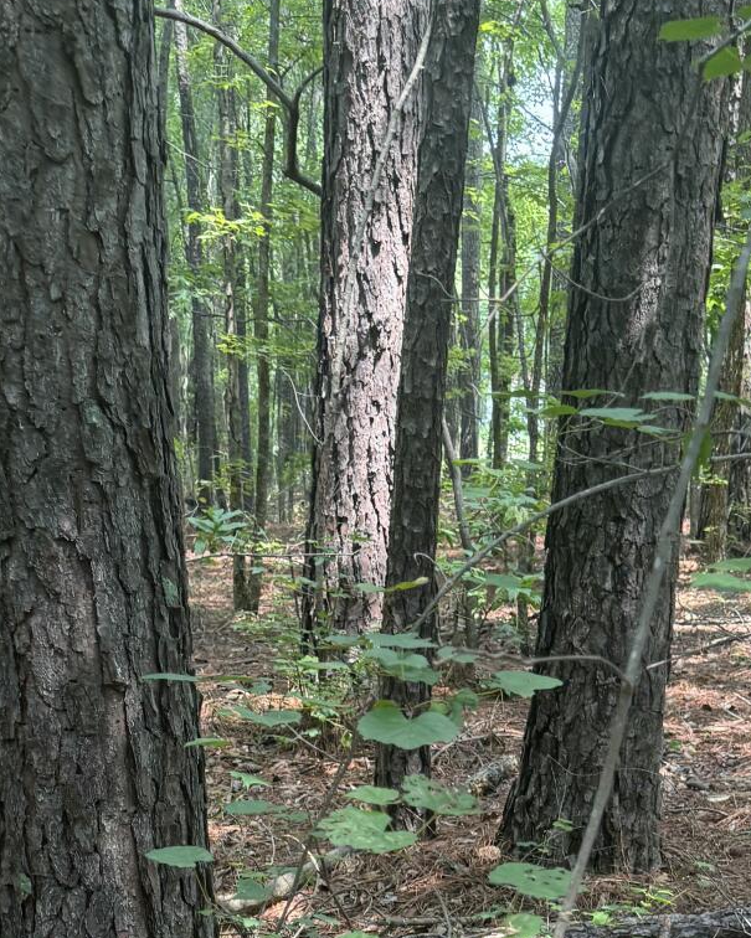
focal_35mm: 62
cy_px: 1083
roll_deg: +1.1
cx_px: 429
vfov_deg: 27.4
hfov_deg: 24.6
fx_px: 1722
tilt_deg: -22.2
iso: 125
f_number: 1.78
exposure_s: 1/158
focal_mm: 6.76
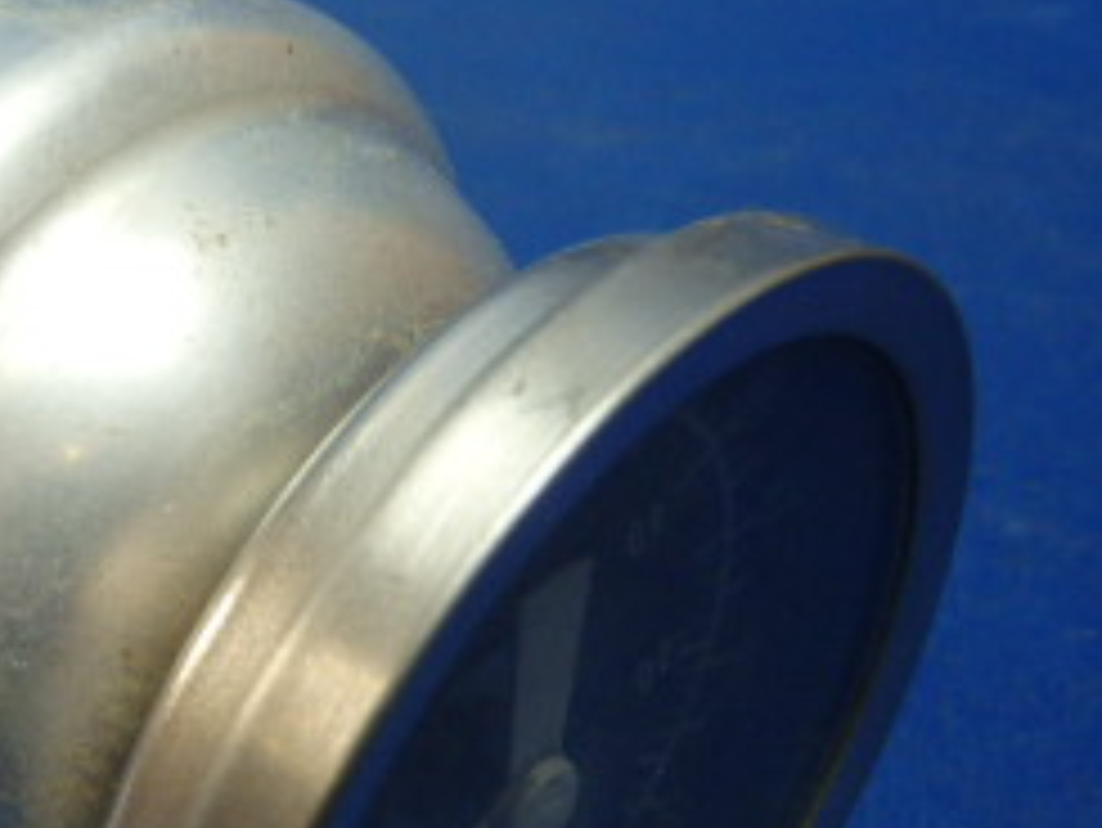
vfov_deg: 20.2
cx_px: -261
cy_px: 486
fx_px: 2325
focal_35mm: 73
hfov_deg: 24.0
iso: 250
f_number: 3.9
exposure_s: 1/30
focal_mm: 5
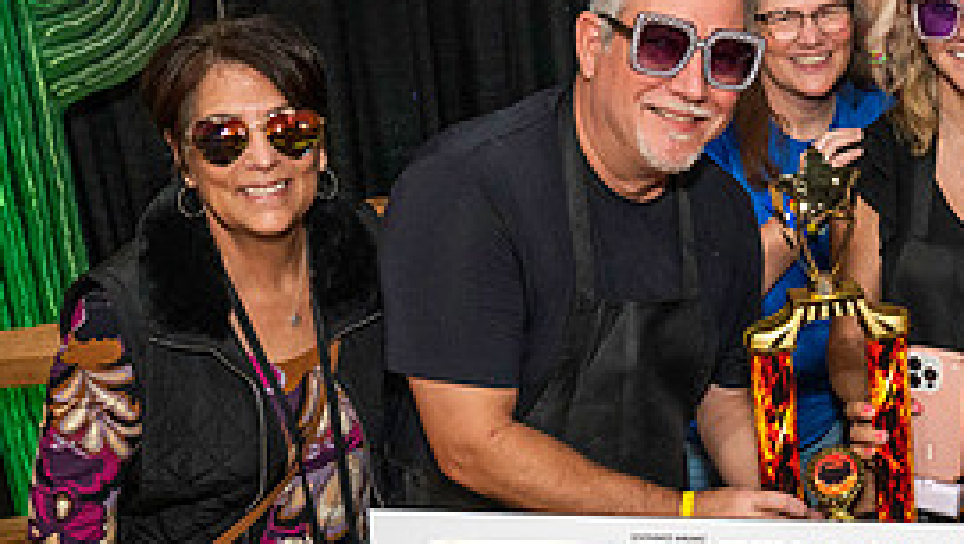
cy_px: 340
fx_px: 1509
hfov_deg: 33.8
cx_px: 839
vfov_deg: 20.4
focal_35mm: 59
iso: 4000
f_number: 4.5
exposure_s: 1/200
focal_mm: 24
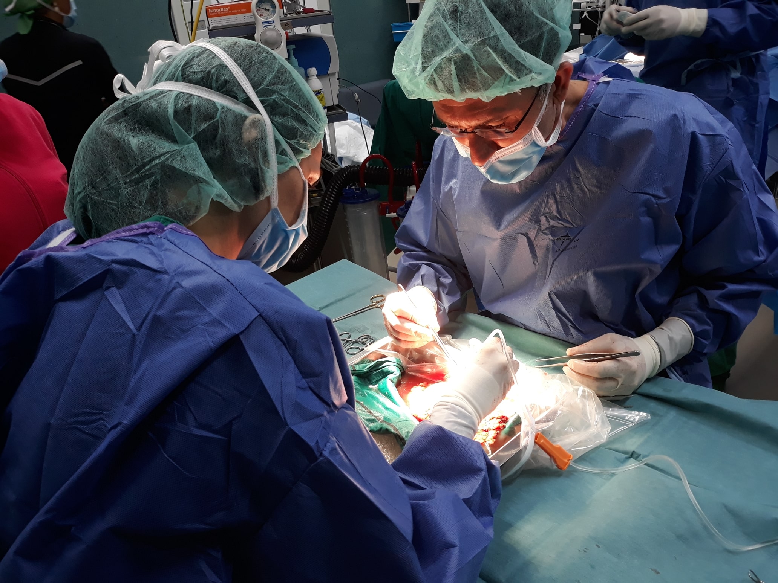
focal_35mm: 27
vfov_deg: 51.4
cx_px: 389
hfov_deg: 65.3
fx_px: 607
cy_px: 292
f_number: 1.7
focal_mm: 3.71
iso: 80
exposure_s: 1/50
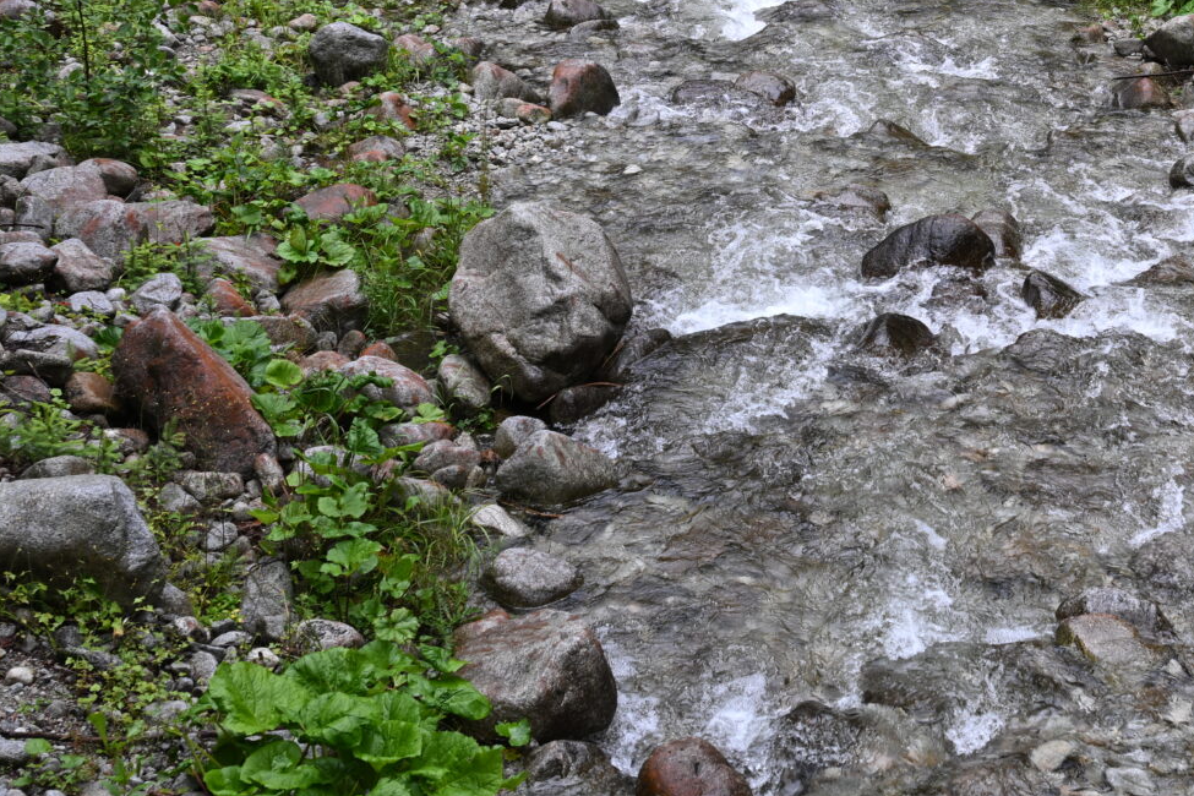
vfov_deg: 21.2
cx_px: 976
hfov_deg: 31.0
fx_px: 2089
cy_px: 119
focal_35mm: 63
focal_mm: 24
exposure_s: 1/100
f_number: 5
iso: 100
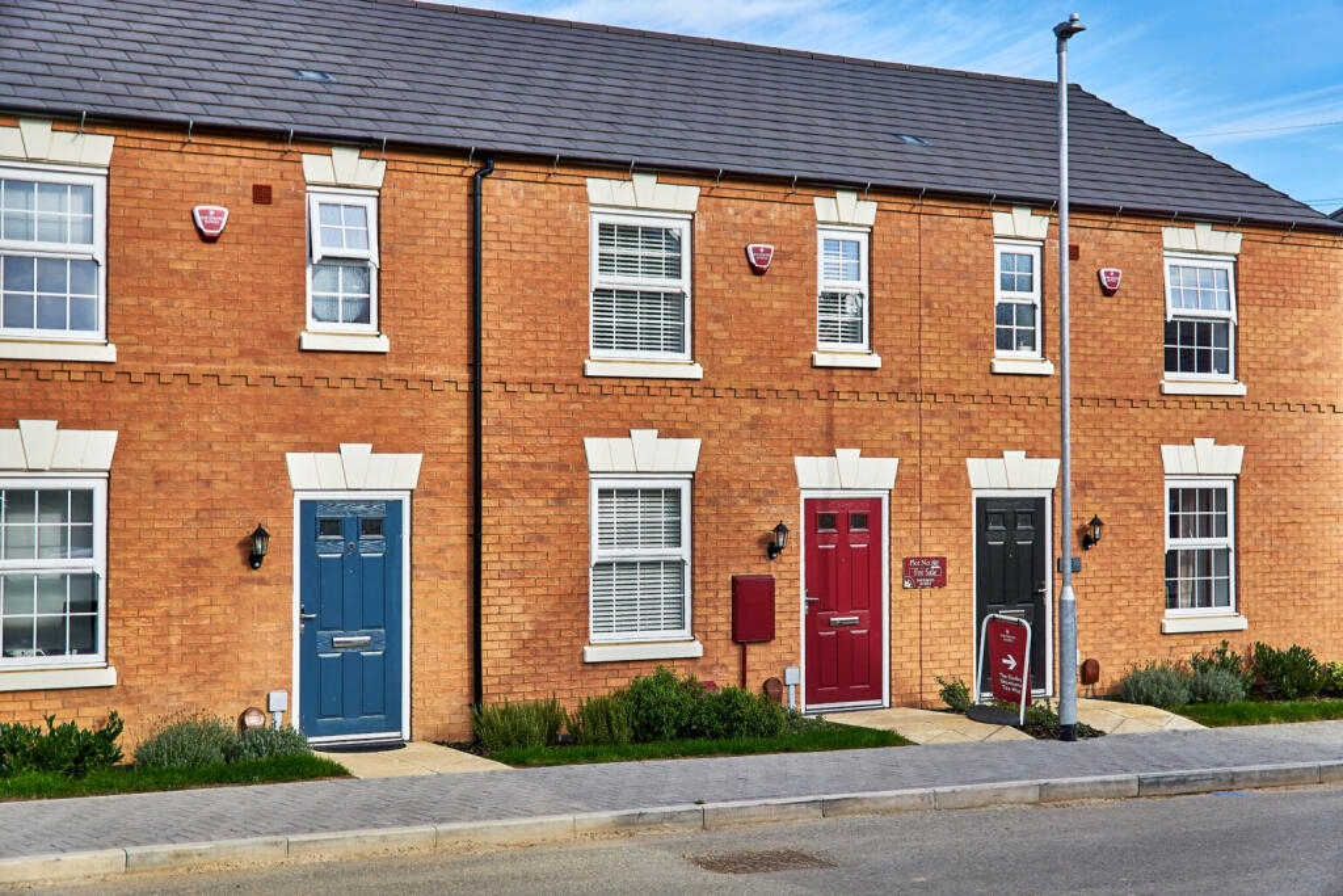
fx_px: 1679
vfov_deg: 29.9
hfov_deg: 43.6
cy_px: 448
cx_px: 672
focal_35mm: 45
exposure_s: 1/1600
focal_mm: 30
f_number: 2.8
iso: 100
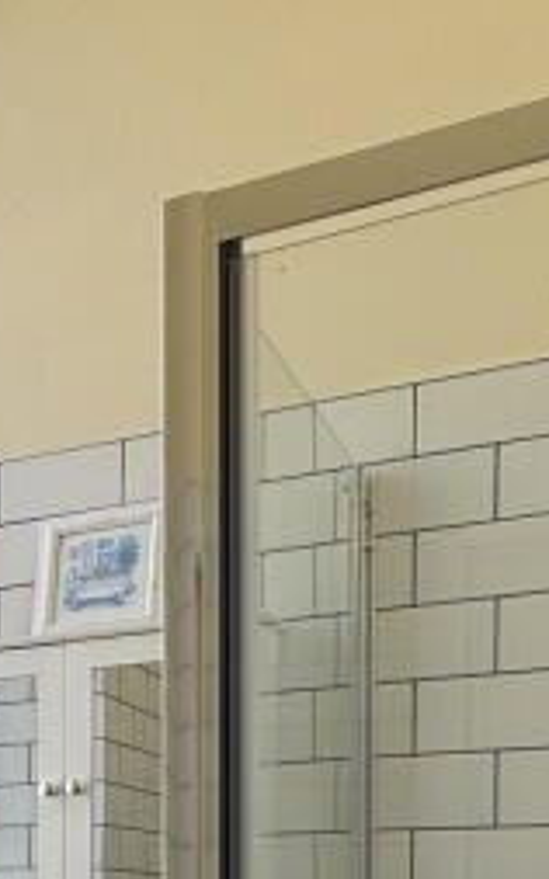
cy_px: 942
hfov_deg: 19.0
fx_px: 1437
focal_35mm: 60
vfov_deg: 30.7
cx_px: -274
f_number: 2.2
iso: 40
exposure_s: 1/253
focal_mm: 2.22
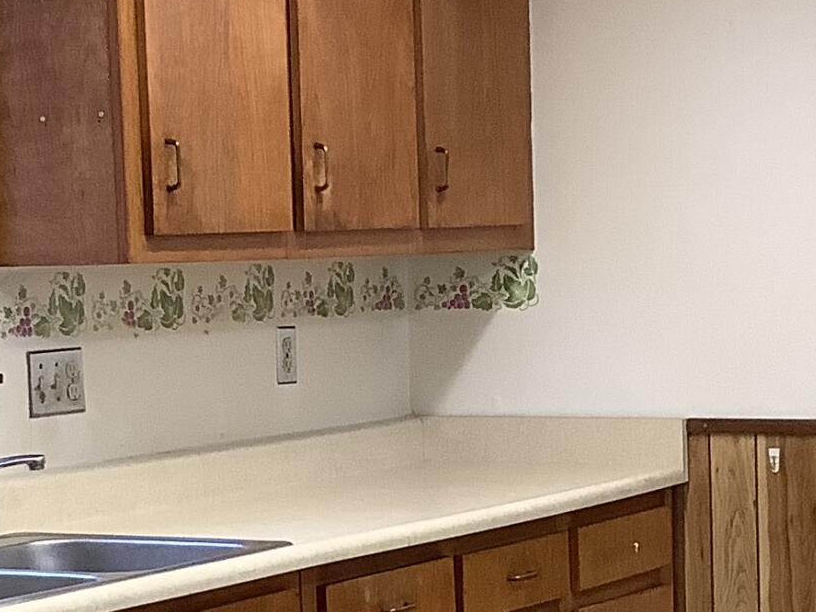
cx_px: 449
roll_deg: +0.5
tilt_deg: -6.0
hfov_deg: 17.3
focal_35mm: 114
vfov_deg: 12.9
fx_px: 2687
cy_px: 489
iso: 100
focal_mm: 3.3
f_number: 2.4
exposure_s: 1/60
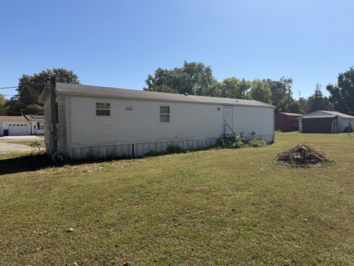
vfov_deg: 56.8
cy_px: 133
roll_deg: +0.7
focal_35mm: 24
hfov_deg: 71.6
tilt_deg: -1.8
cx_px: 177
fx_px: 245
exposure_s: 1/4975
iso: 80
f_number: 1.78
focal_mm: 6.76
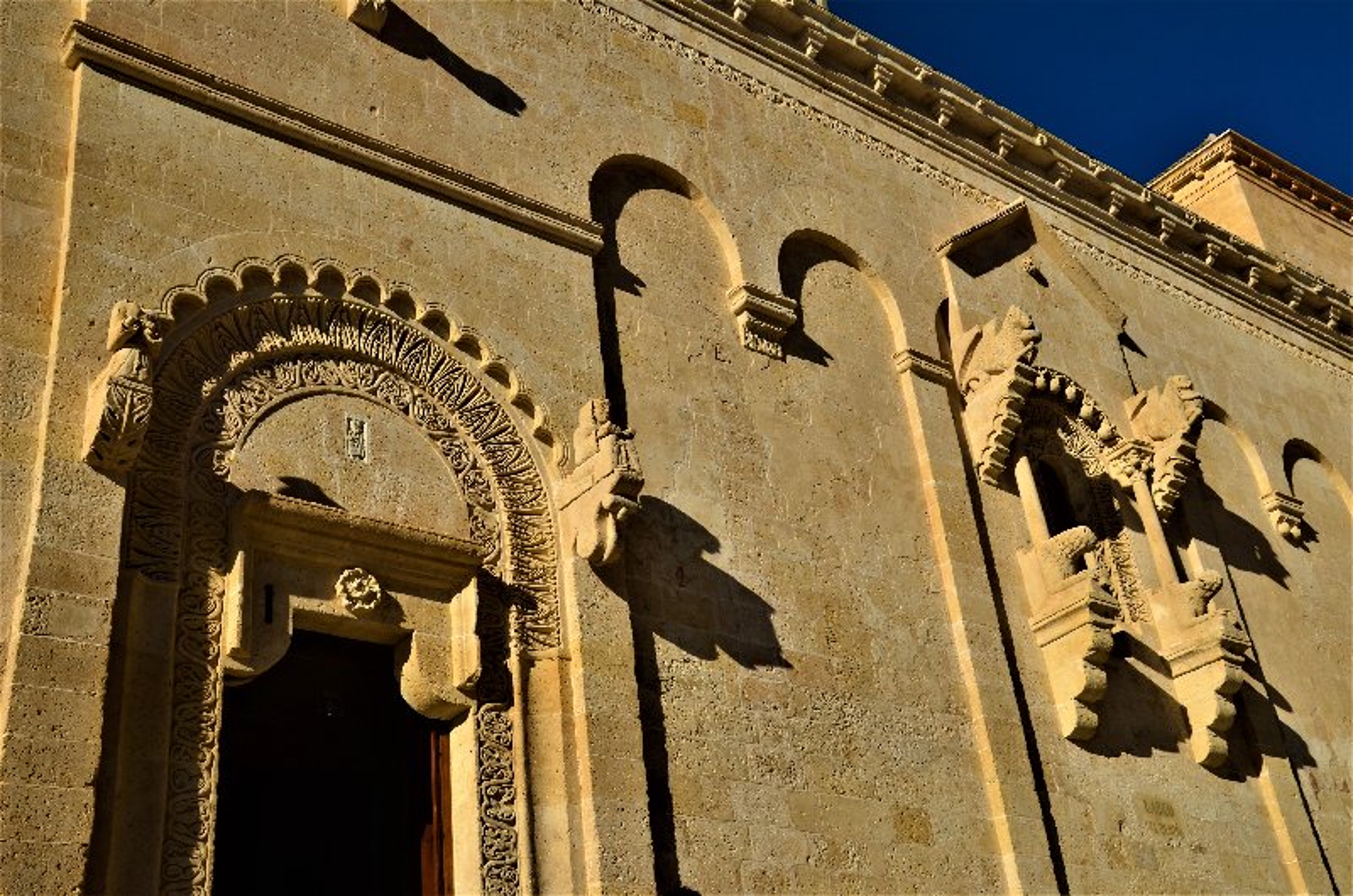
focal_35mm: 39
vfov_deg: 34.1
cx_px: 676
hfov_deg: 49.6
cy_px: 448
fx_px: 1463
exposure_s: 1/160
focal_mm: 26
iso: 100
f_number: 11
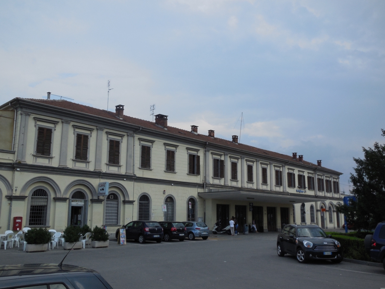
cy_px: 144
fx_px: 378
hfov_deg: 54.0
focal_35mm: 34
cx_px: 192
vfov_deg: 41.8
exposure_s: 1/1250
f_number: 3.4
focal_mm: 6.1
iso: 125
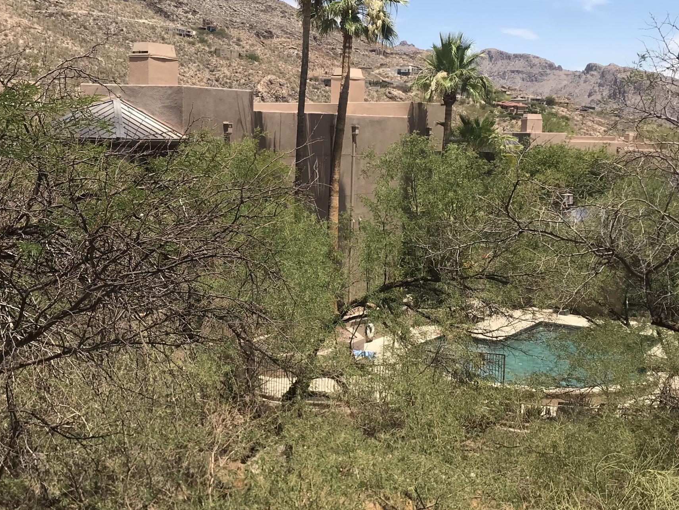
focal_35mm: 49
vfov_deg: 29.7
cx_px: 309
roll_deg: -1.5
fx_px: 961
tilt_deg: -7.8
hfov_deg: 38.9
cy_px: 249
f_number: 1.8
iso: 20
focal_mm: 3.99
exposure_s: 1/1916
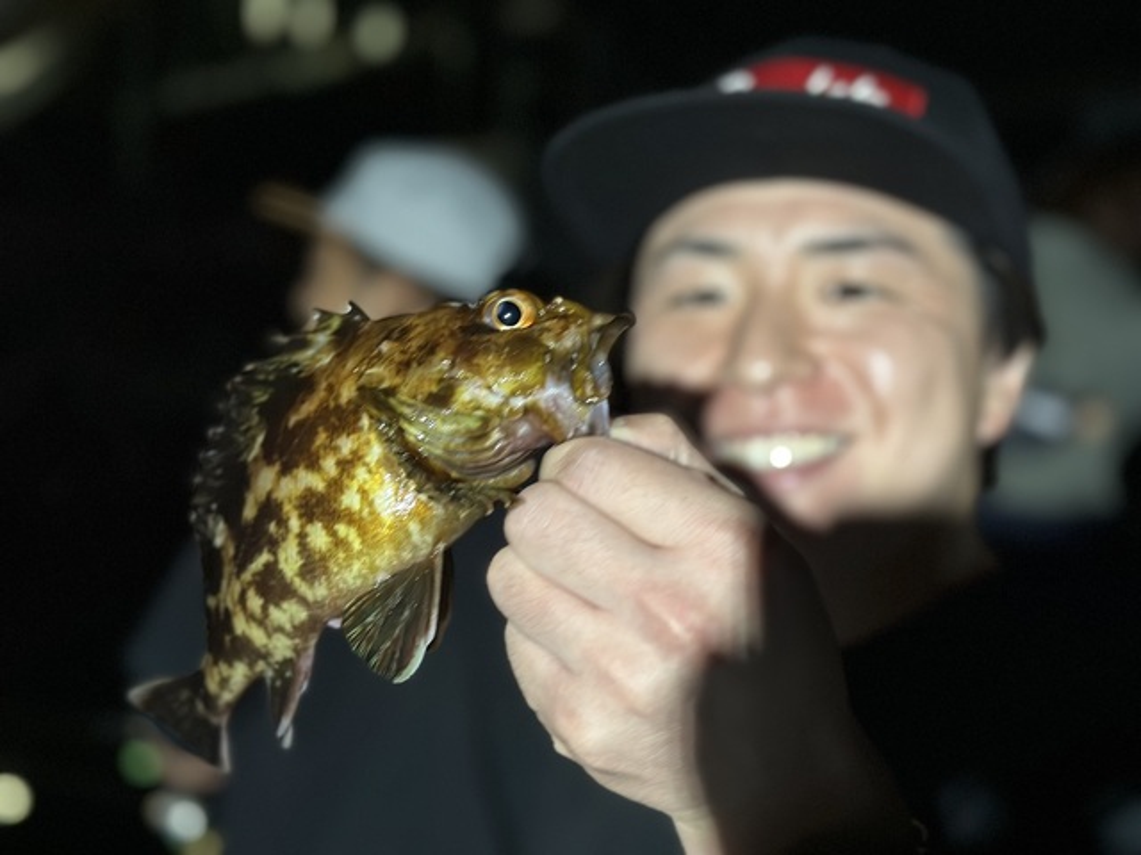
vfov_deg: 30.3
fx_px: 1582
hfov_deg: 39.7
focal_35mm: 48
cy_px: 428
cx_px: 570
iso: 500
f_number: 1.78
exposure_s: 1/33
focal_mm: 6.86
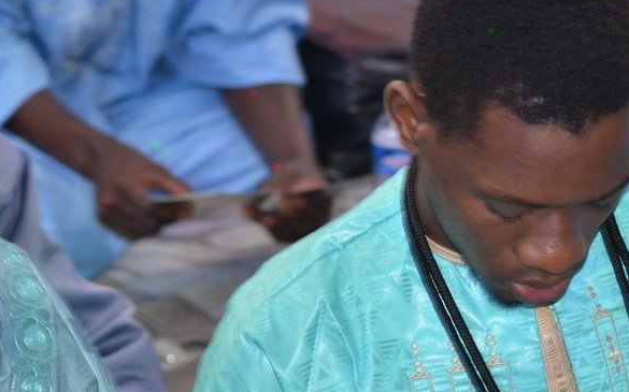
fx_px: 3204
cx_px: 487
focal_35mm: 187
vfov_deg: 7.0
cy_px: 212
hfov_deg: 11.2
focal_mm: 70
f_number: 4
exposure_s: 1/60
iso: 800
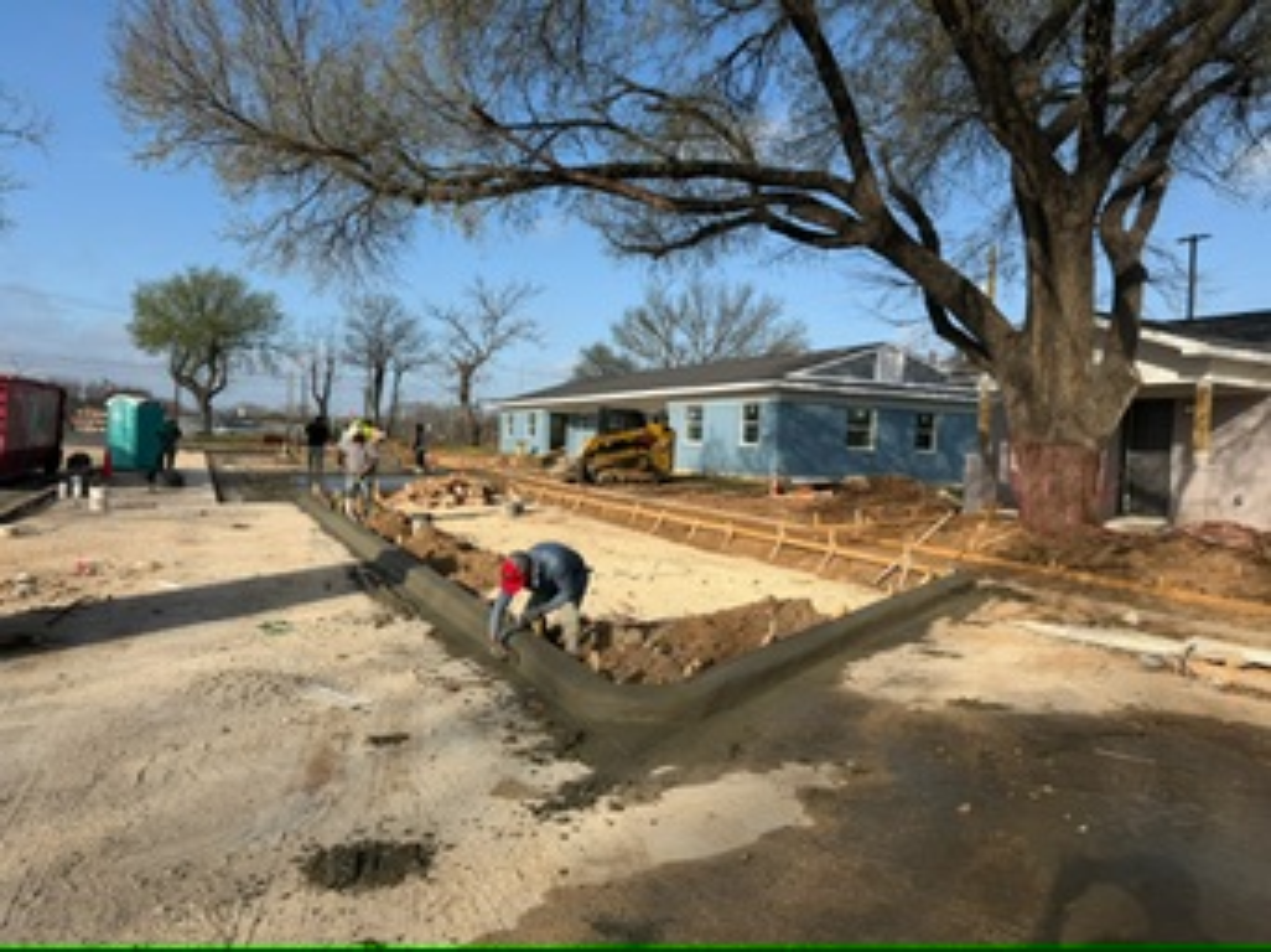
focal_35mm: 24
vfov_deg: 56.8
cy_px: 476
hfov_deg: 71.6
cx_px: 636
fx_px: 881
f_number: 1.78
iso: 80
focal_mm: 6.76
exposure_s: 1/4975
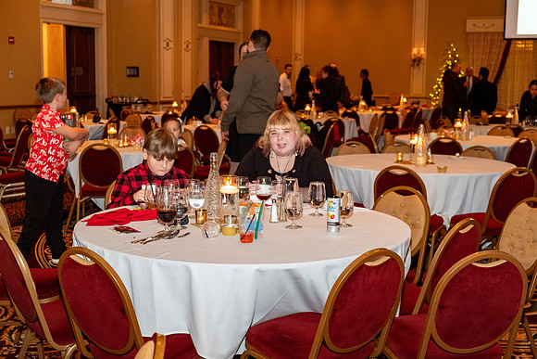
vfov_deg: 28.7
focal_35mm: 47
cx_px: 268
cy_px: 180
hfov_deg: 41.9
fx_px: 701
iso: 2500
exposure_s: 1/125
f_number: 3.6
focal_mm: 31.5
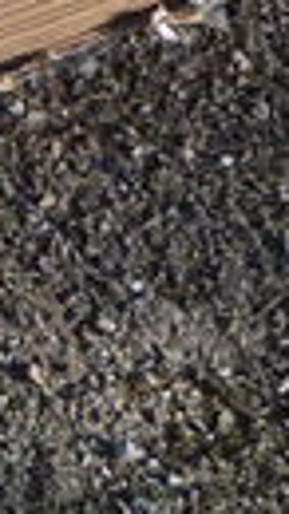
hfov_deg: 4.2
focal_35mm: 251
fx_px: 3424
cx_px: -1184
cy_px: -269
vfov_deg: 8.4
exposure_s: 1/250
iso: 100
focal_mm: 5.2
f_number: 4
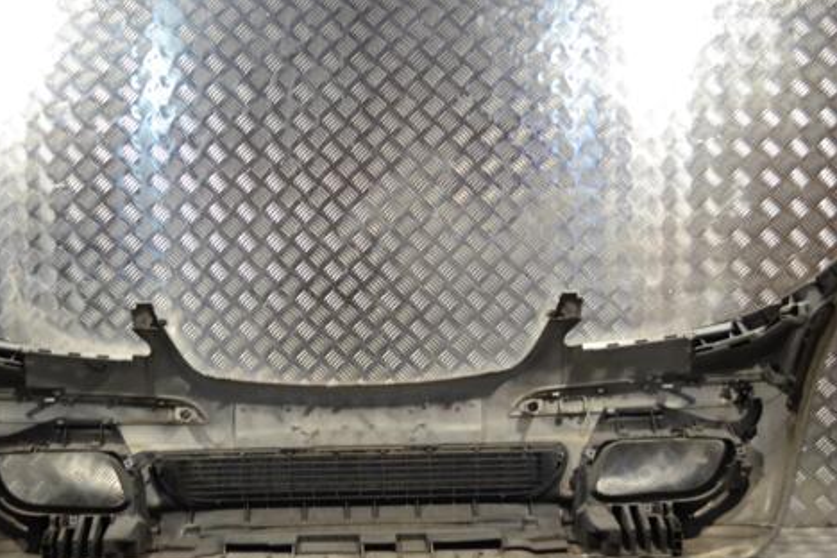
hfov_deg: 39.5
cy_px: 352
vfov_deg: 26.9
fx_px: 1162
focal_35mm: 50
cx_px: 345
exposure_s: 1/30
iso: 110
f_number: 4.2
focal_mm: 26
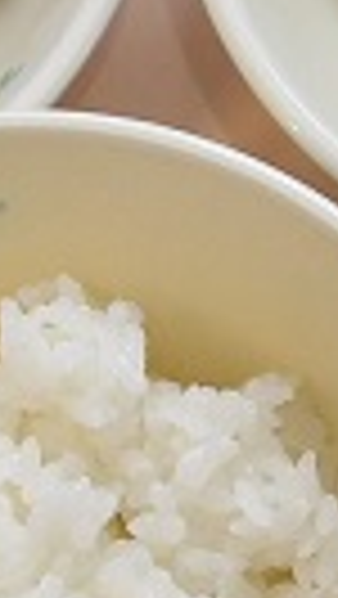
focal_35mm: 142
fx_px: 2258
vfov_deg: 15.1
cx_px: 469
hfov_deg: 8.4
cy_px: 423
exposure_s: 1/85
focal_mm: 4.9
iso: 100
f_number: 3
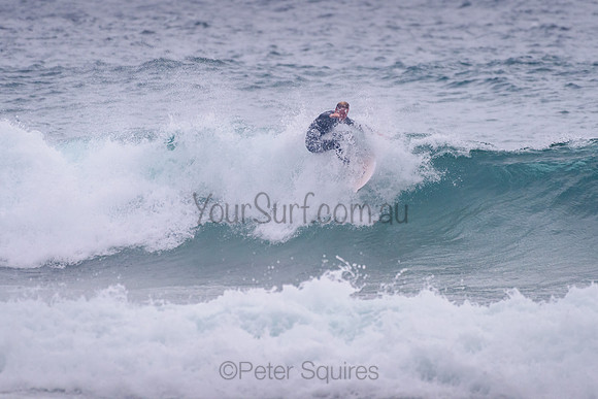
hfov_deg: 3.4
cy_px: 154
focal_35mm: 613
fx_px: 10183
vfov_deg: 2.2
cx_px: 326
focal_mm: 500
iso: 900
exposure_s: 1/2000
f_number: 5.6
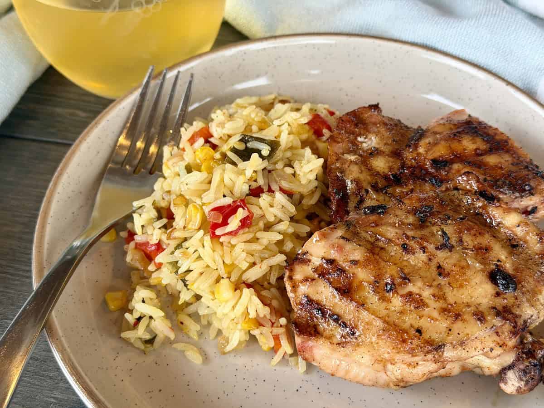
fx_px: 754
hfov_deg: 39.7
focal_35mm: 48
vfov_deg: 30.3
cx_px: 272
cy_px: 204
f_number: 1.8
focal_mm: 6.8
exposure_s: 1/65
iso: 100
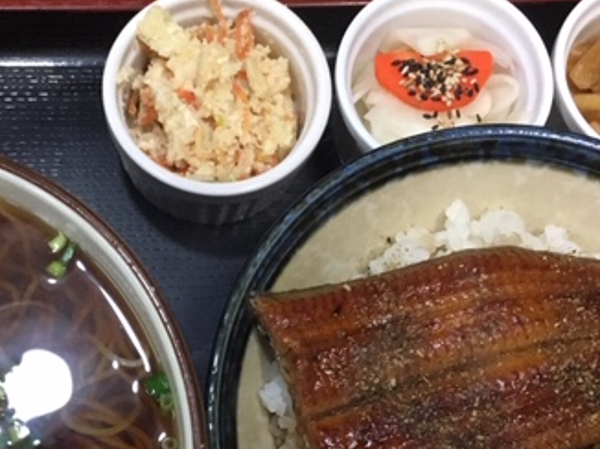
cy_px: 344
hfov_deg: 33.3
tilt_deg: -73.9
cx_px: 169
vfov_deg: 25.3
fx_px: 987
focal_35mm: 57
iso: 200
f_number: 2.2
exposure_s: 1/30
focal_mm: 4.15
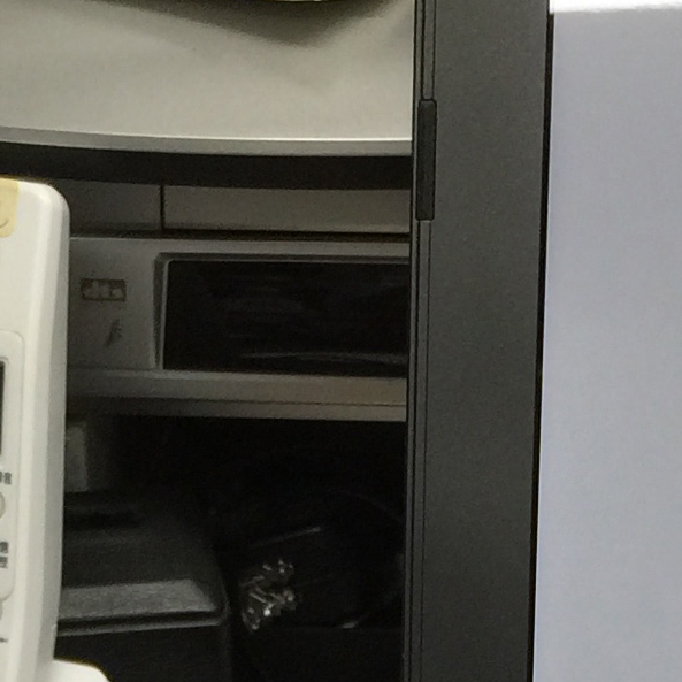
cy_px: 1272
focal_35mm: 141
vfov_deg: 11.4
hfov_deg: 12.4
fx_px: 3143
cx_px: 242
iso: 32
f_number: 2.2
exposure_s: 1/40
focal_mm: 4.15
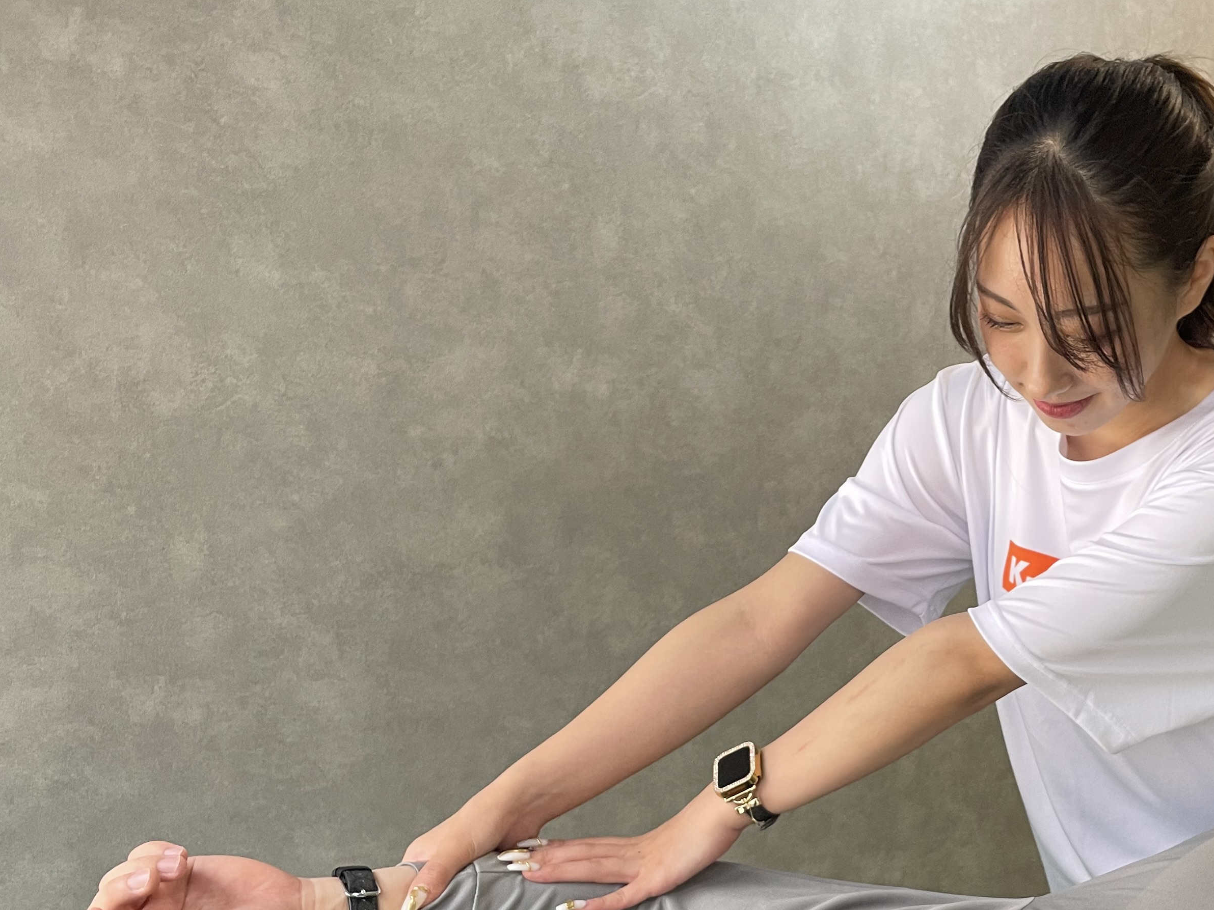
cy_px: 699
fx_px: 1543
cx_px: 960
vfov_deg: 32.2
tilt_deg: -18.2
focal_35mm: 44
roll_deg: -3.3
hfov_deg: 41.2
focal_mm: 4.2
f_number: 1.6
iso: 125
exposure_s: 1/68
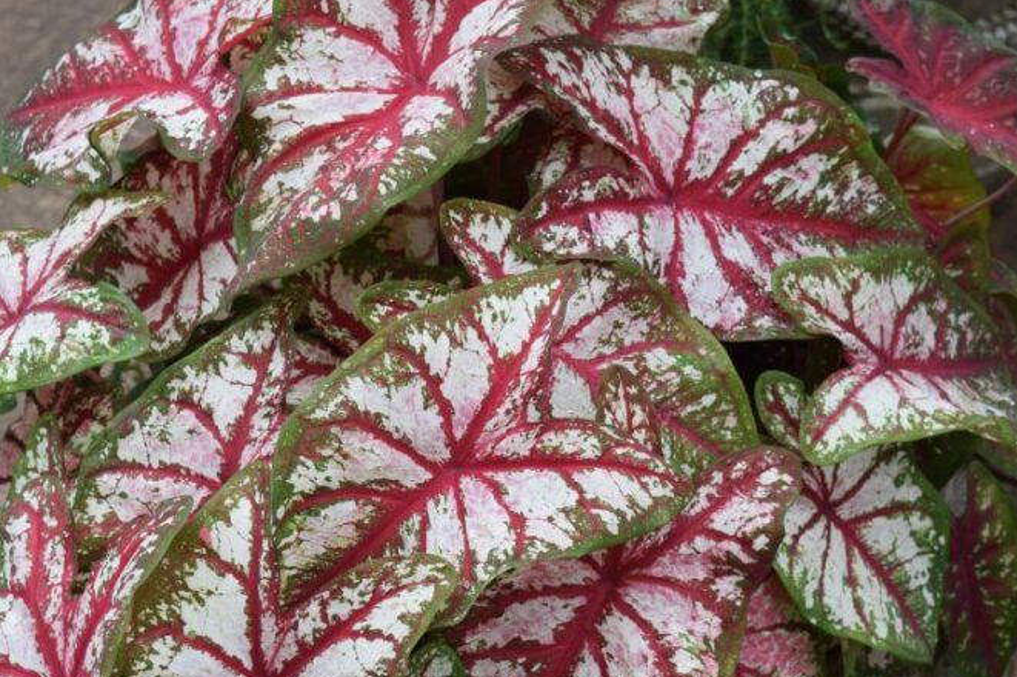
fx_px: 1938
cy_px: 440
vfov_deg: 19.8
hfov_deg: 29.4
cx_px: 480
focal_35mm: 69
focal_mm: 35
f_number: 8
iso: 220
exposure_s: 1/250
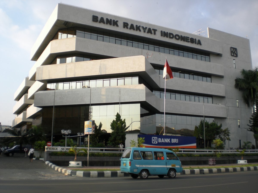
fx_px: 283
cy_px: 96
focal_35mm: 38
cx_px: 129
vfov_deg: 37.7
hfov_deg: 49.0
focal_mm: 6.3
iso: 50
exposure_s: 1/320
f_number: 3.1
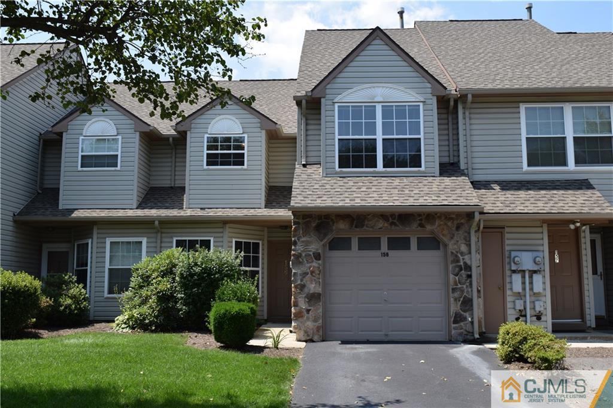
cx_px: 306
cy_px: 204
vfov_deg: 35.5
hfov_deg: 51.3
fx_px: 638
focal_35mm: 38
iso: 100
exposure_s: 1/160
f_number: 10
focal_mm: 25
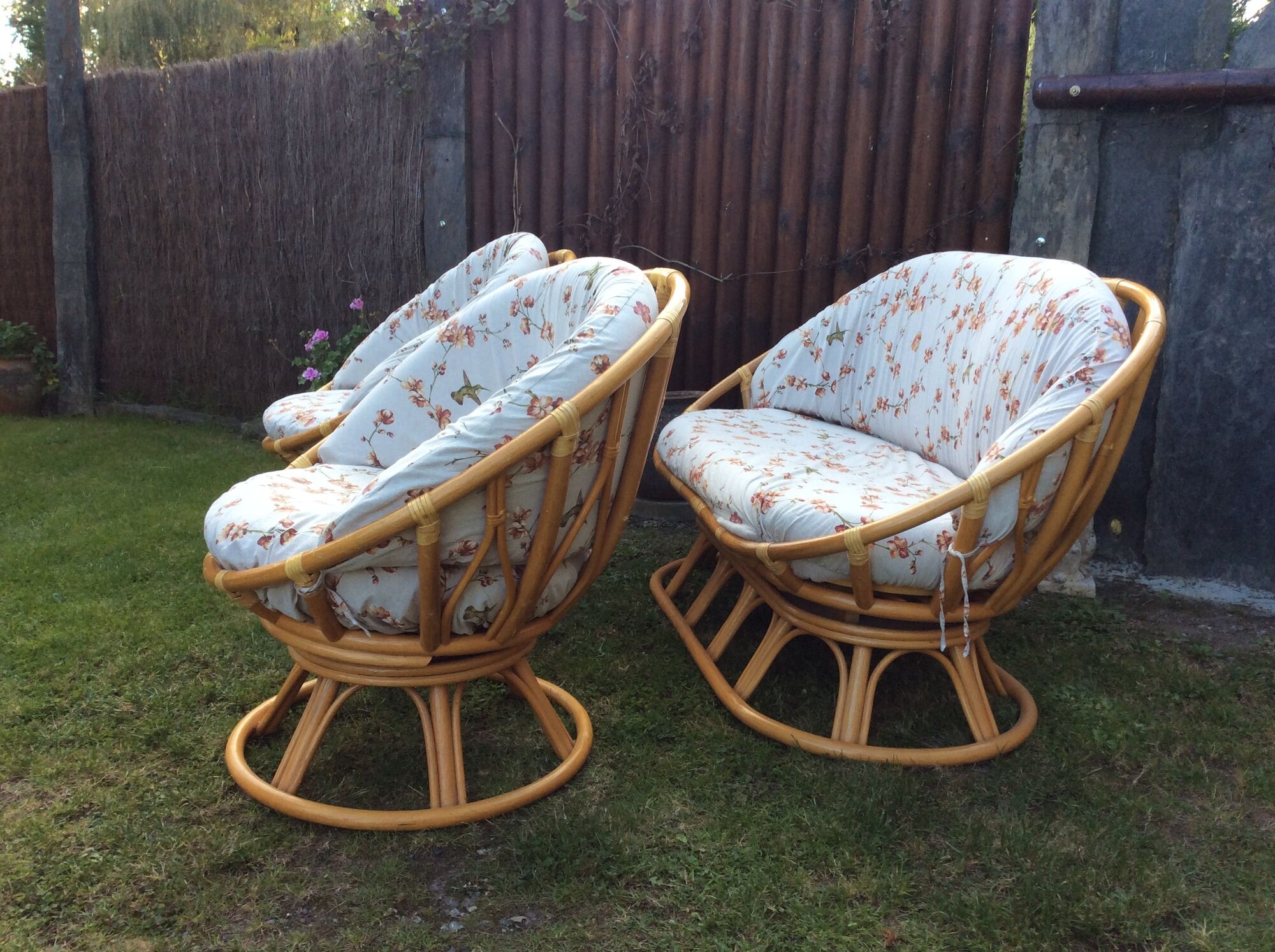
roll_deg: -0.8
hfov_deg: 56.9
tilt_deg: -15.4
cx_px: 638
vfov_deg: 44.1
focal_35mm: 32
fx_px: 1177
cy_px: 476
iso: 32
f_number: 2.4
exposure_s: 1/150
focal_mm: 3.3
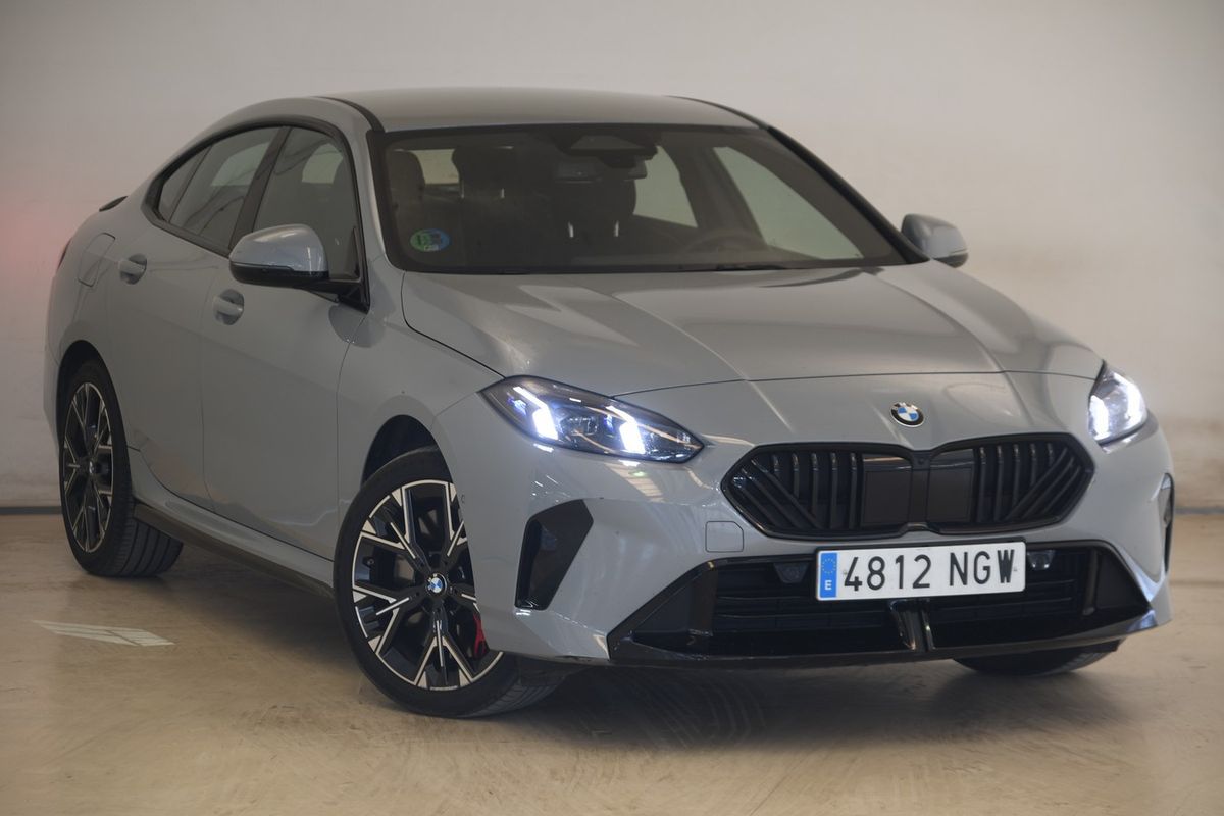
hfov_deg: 16.7
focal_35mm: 123
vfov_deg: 11.1
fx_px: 4182
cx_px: 612
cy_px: 408
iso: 100
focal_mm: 82
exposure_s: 1/8
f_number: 4.2
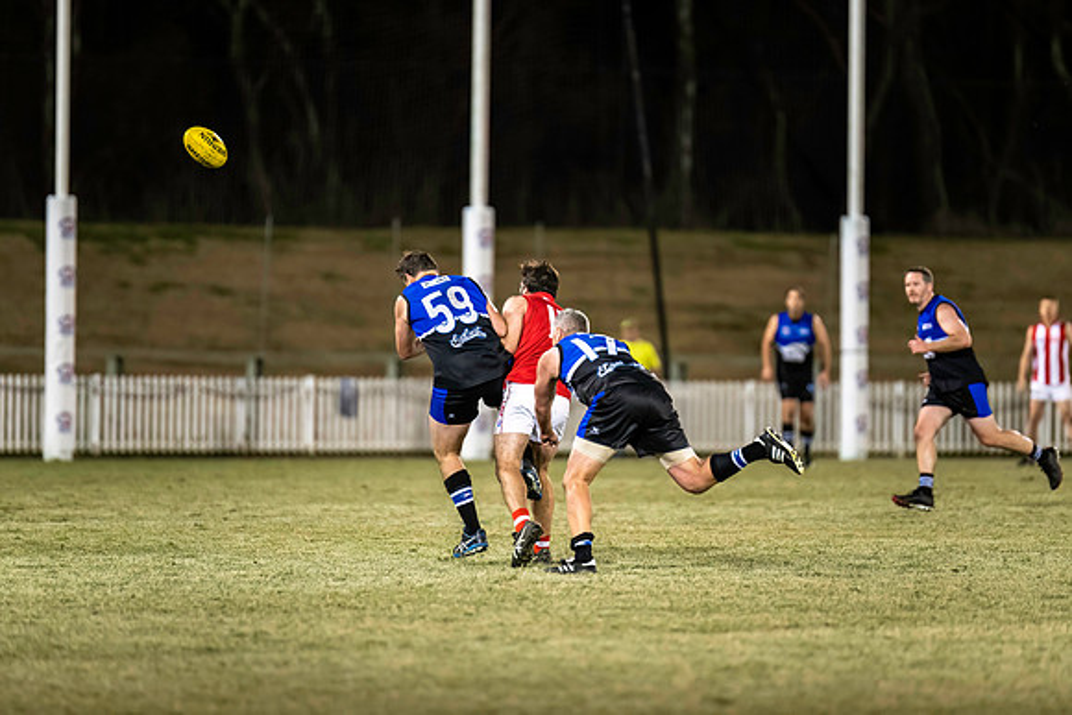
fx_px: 9140
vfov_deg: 4.5
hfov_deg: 6.7
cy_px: 358
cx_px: 536
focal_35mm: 307
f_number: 2.8
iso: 2800
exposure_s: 1/1250
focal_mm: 300
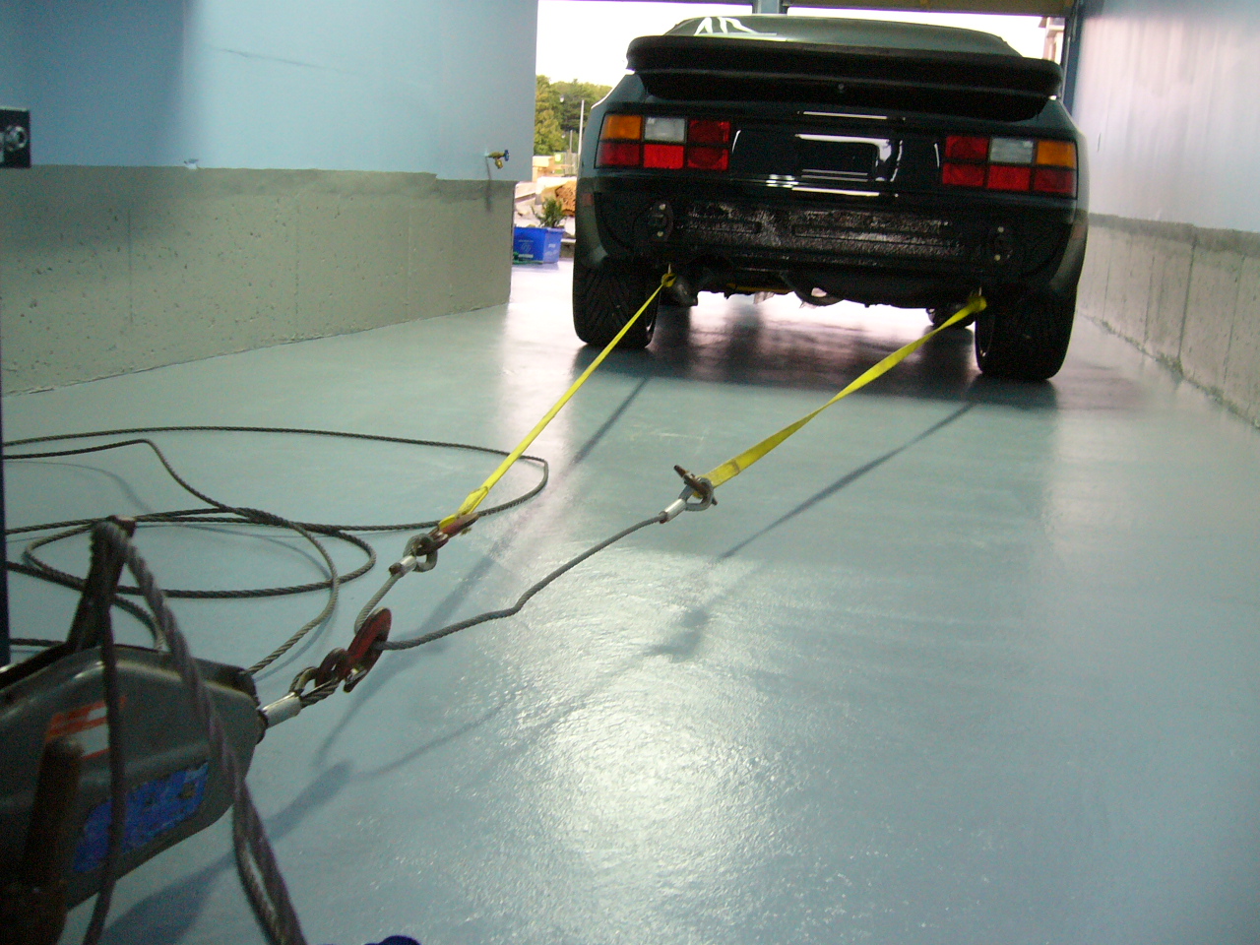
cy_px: 472
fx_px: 1274
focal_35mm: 35
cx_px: 630
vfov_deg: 40.7
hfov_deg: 52.6
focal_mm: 5.8
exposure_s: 1/8
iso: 200
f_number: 2.8
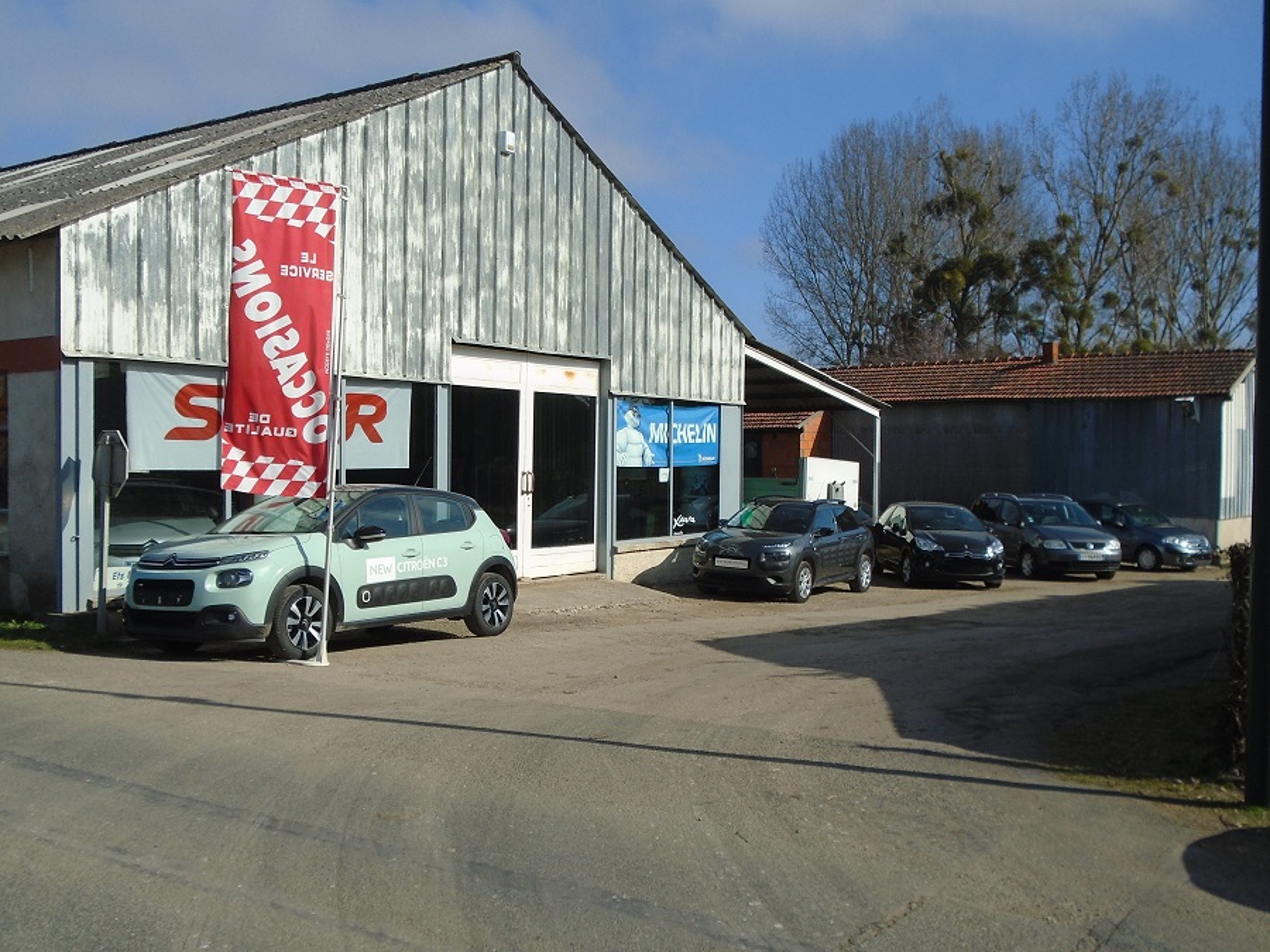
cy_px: 476
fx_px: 1321
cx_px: 635
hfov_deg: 51.4
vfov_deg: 39.7
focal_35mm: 36
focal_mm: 6.4
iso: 100
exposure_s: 1/200
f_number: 9.5
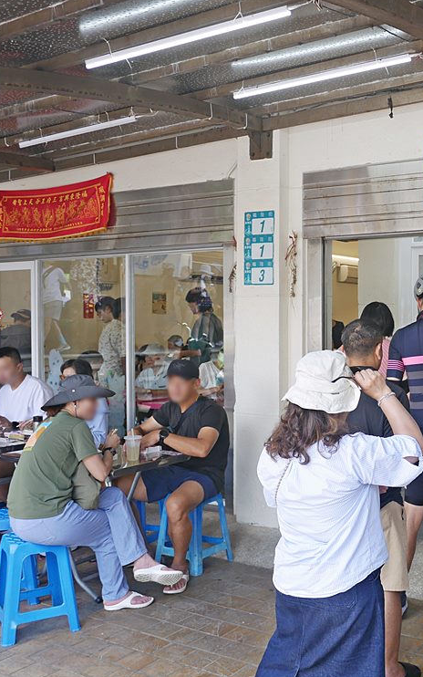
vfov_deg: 49.3
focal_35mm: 40
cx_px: 406
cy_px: 338
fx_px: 738
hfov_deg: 30.2
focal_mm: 14
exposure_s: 1/250
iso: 200
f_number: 2.5
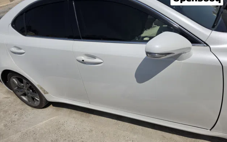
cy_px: 58
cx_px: 116
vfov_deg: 49.0
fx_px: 155
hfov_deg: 72.5
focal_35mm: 25
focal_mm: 6.5
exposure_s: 1/7939
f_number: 1.4
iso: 25
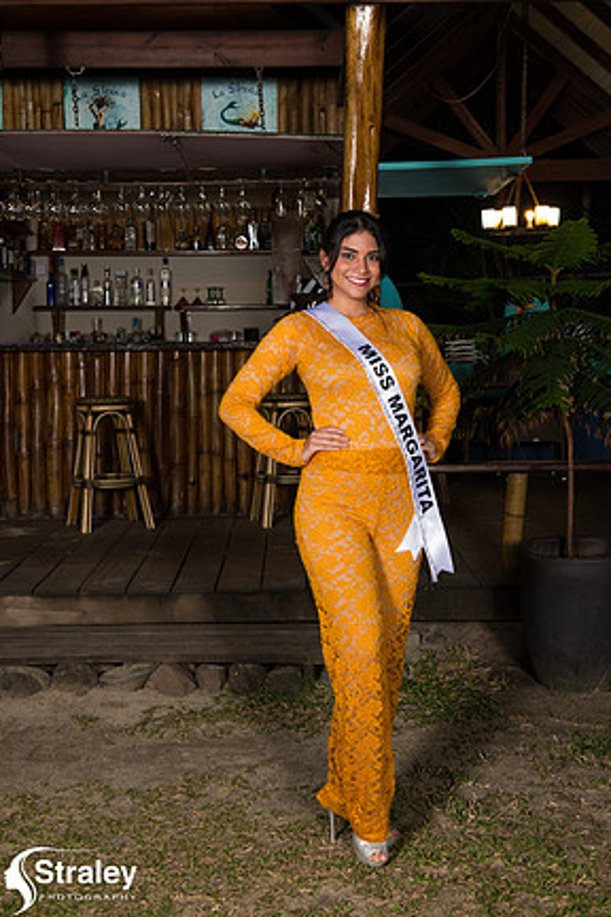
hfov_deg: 27.0
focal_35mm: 50
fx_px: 1273
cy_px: 444
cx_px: 308
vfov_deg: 39.6
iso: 500
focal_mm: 48
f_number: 5.6
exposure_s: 1/80
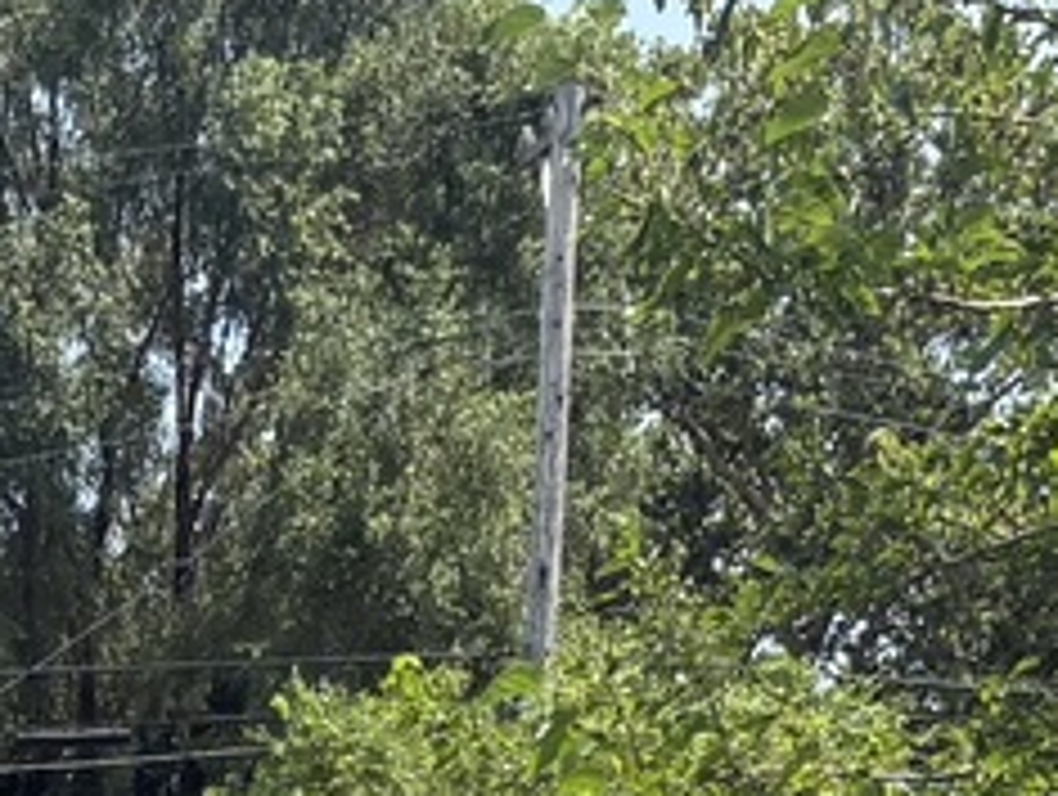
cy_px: 1961
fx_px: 4867
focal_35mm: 159
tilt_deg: -7.0
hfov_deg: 12.3
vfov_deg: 8.5
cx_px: -9
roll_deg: -0.7
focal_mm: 5.96
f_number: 1.6
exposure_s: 1/1953
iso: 50
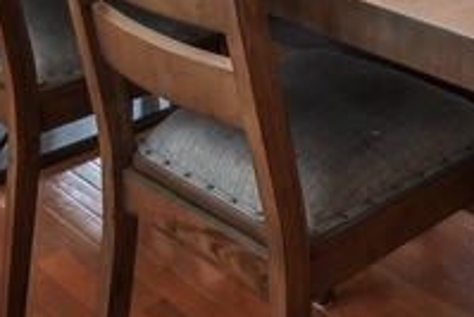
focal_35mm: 77
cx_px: 405
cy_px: -371
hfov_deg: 25.7
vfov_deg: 14.1
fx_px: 1015
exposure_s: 1/3.33
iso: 100
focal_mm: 10
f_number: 7.1
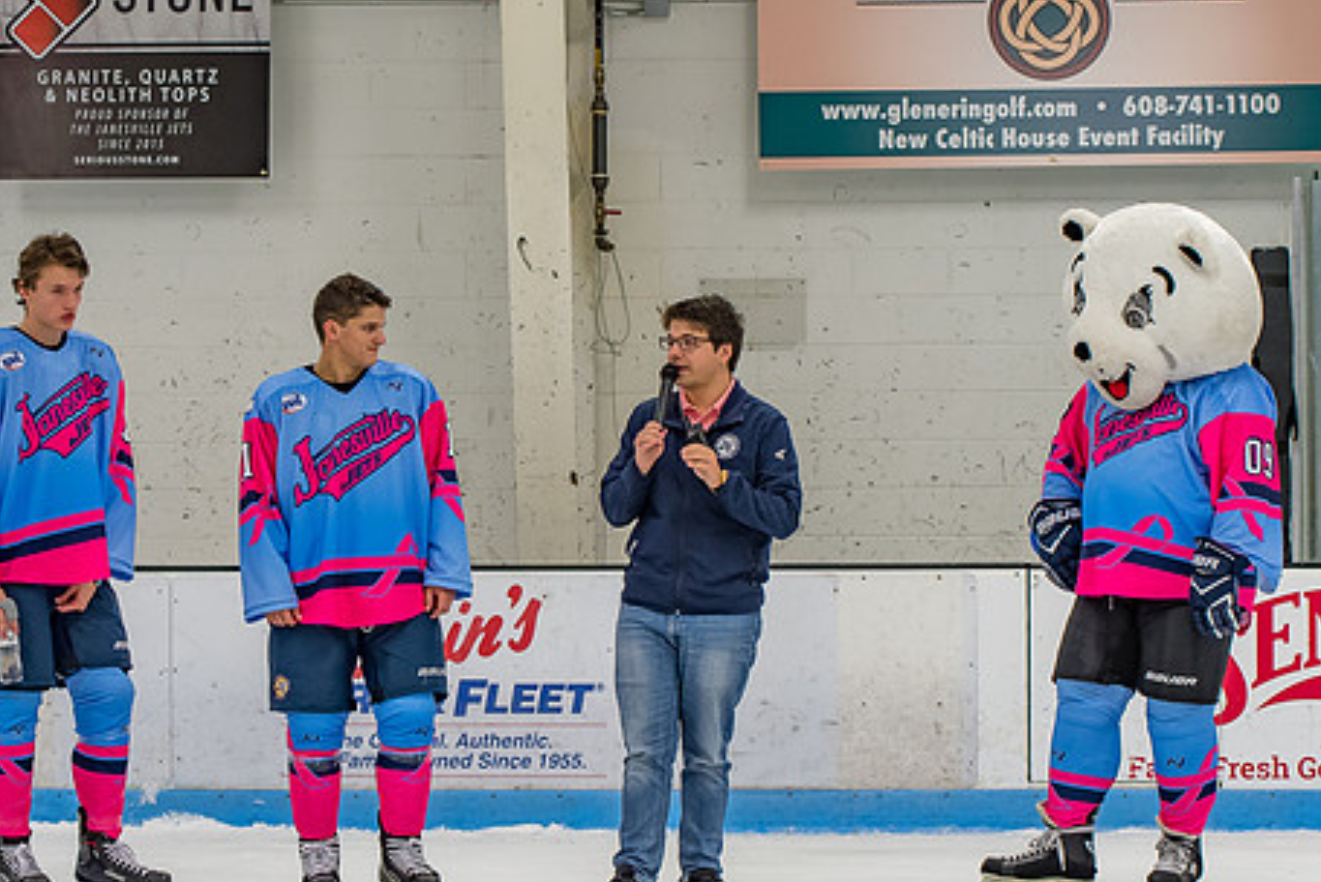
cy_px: 353
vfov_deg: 8.3
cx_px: 538
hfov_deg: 12.4
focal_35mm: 165
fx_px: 6058
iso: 800
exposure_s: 1/250
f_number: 3.5
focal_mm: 70
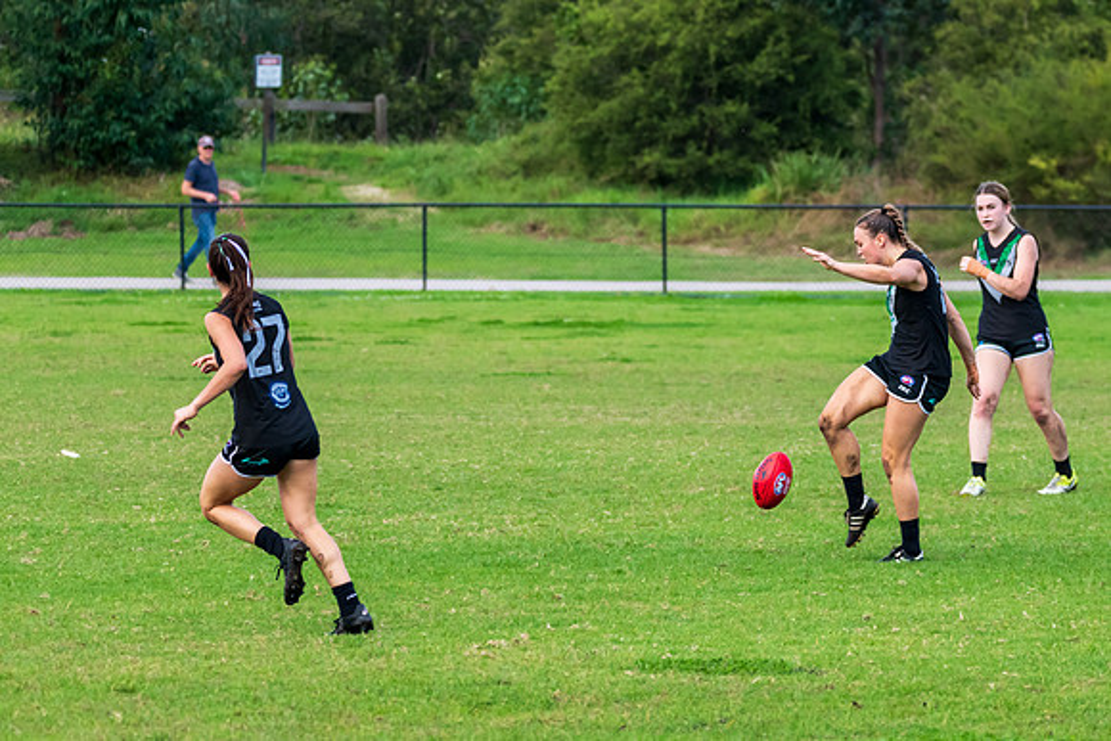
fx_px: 9664
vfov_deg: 4.4
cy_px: 347
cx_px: 807
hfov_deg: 6.6
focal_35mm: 313
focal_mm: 200
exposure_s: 1/1250
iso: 900
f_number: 5.3
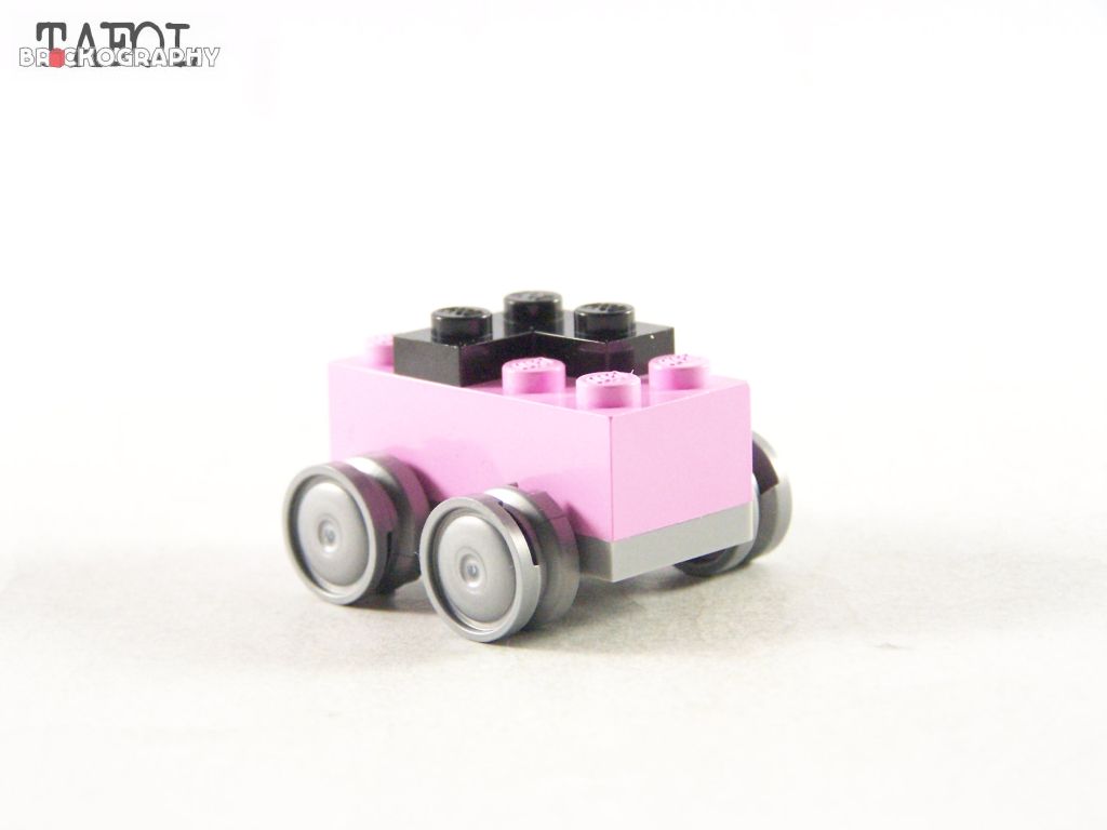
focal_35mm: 117
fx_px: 3742
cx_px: 554
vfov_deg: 12.7
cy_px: 415
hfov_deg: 16.8
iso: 400
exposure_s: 1/60
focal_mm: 19.4
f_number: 3.2
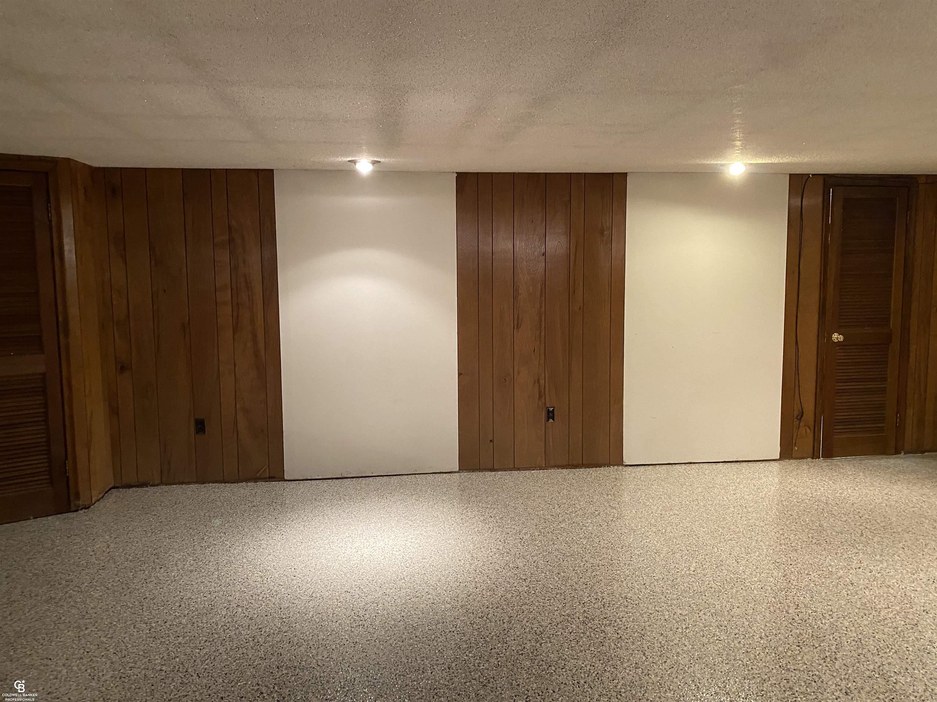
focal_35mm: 26
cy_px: 351
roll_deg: +0.5
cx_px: 468
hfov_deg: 67.3
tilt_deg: -6.9
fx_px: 704
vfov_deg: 53.1
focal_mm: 4.25
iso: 320
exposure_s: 1/40
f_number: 1.8
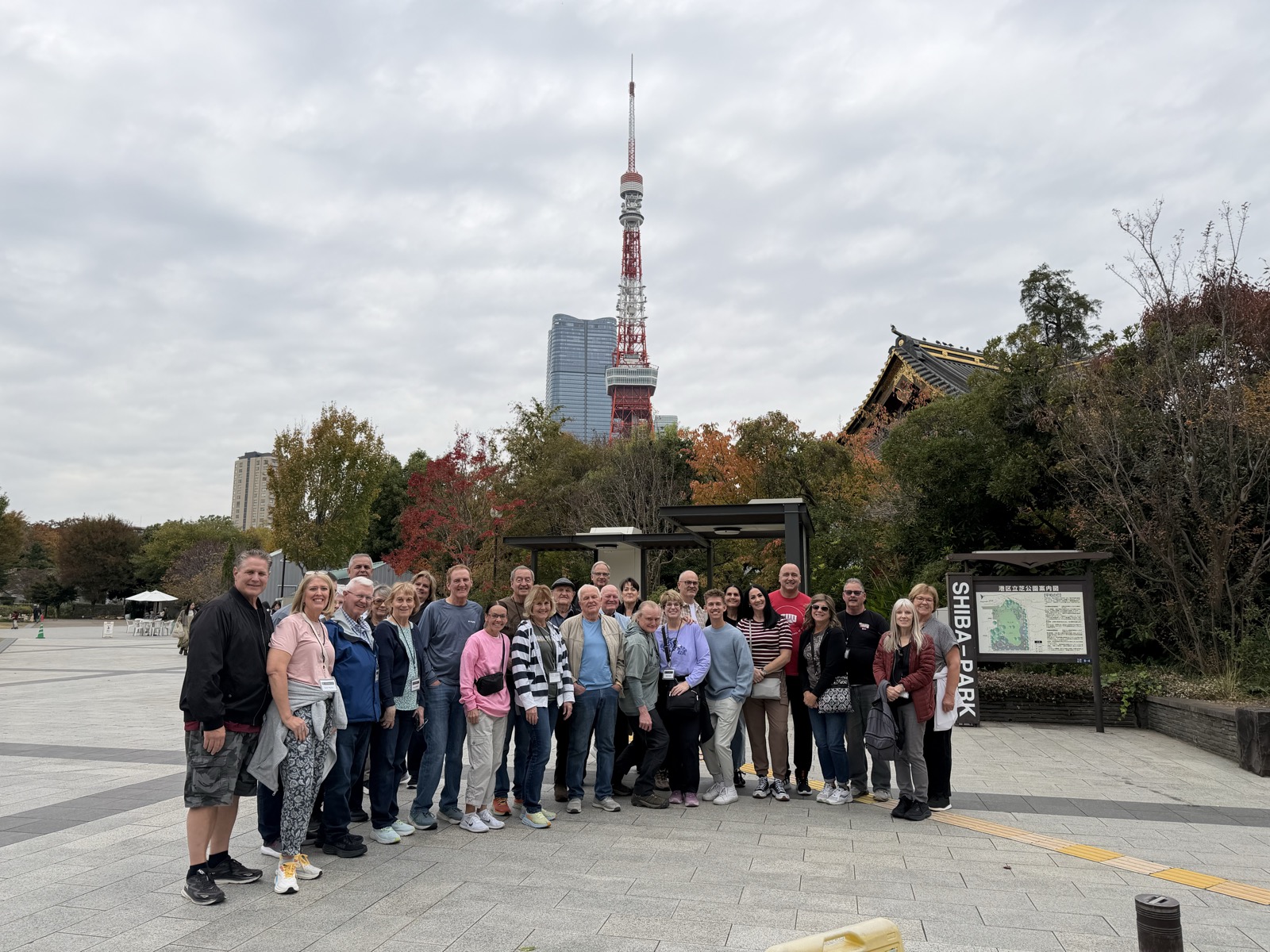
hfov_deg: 71.6
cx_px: 635
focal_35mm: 24
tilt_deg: +8.6
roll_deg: -0.3
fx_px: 881
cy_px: 476
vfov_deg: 56.8
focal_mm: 6.76
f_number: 1.78
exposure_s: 1/2907
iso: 80
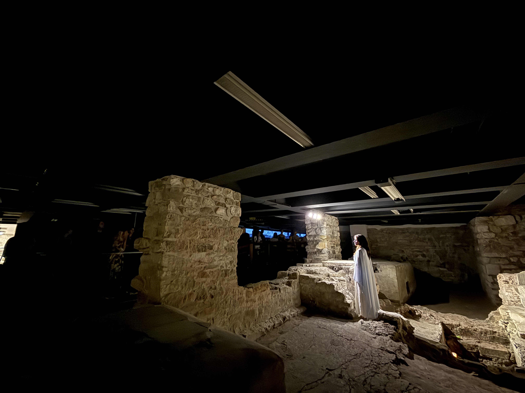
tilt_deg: +13.5
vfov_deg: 85.7
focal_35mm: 14
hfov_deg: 102.1
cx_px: 262
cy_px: 196
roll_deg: -0.2
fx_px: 212
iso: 1600
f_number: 2.2
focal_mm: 2.22
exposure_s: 1/12
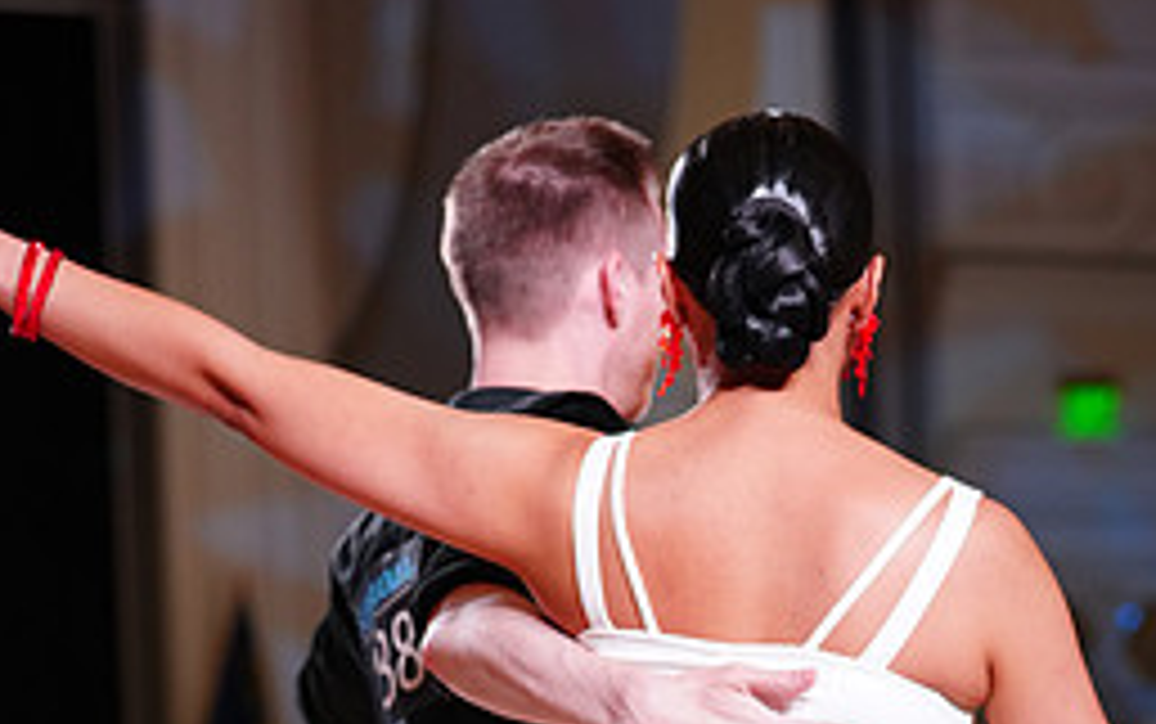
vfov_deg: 8.0
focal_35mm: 161
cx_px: 857
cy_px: 1115
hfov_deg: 13.0
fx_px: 5076
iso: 1250
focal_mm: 70
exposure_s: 1/400
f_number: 2.8
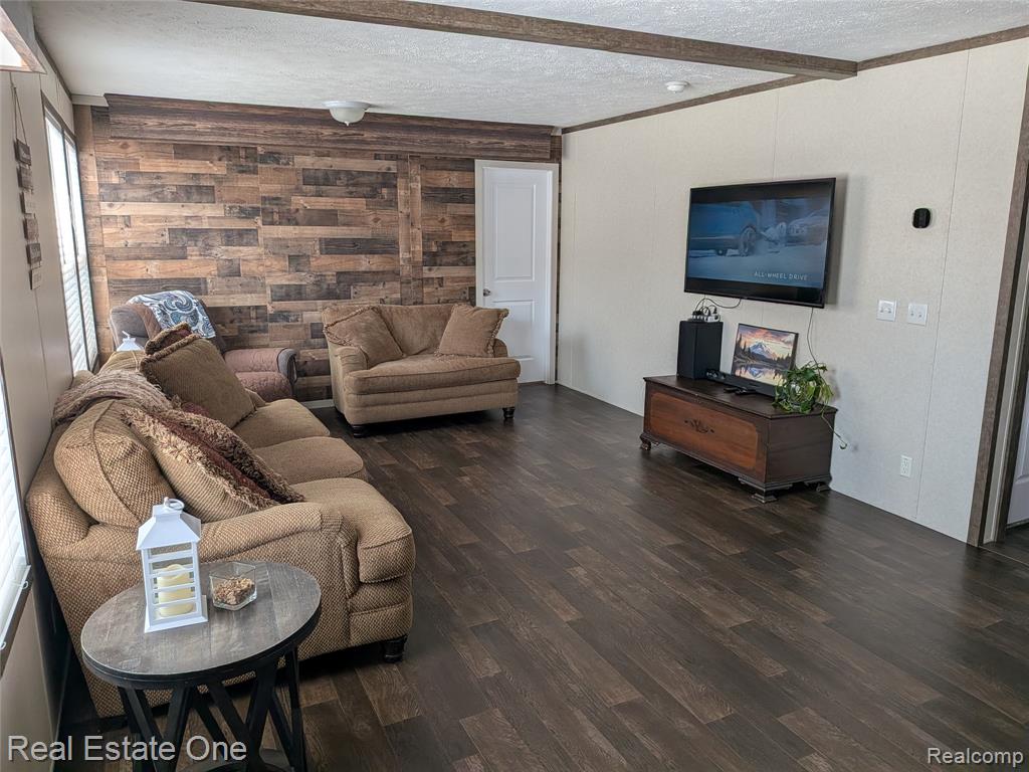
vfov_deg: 56.8
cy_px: 386
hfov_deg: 71.6
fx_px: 713
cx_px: 514
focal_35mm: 24
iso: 78
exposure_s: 1/170
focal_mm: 4.53
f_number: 1.7
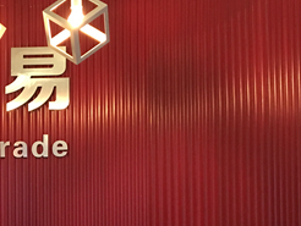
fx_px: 696
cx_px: -42
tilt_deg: +2.1
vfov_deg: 18.0
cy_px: 225
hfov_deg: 22.8
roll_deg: -0.5
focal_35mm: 80
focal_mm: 4.15
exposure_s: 1/17
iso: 100
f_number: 2.2
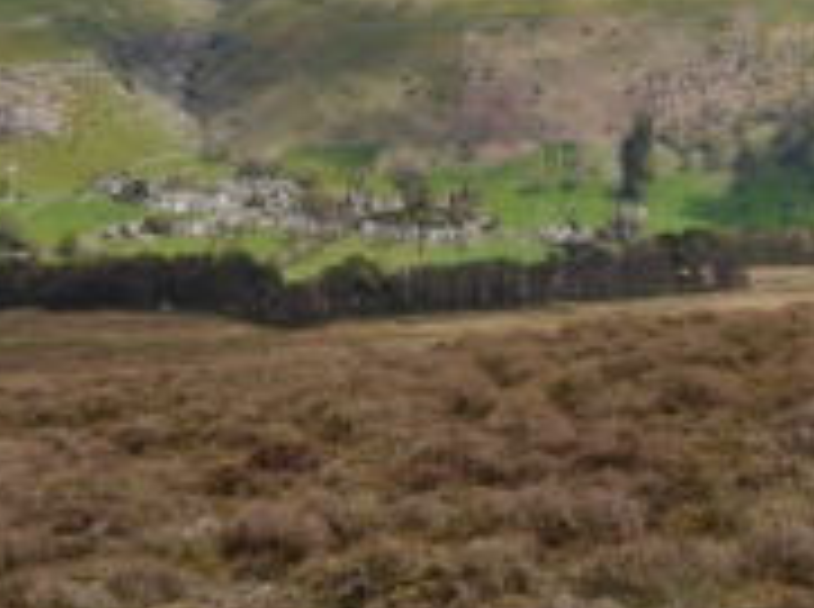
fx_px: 2582
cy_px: 68
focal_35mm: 110
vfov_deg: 13.3
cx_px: 324
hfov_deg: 17.9
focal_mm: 23
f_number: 8
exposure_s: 1/400
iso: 160
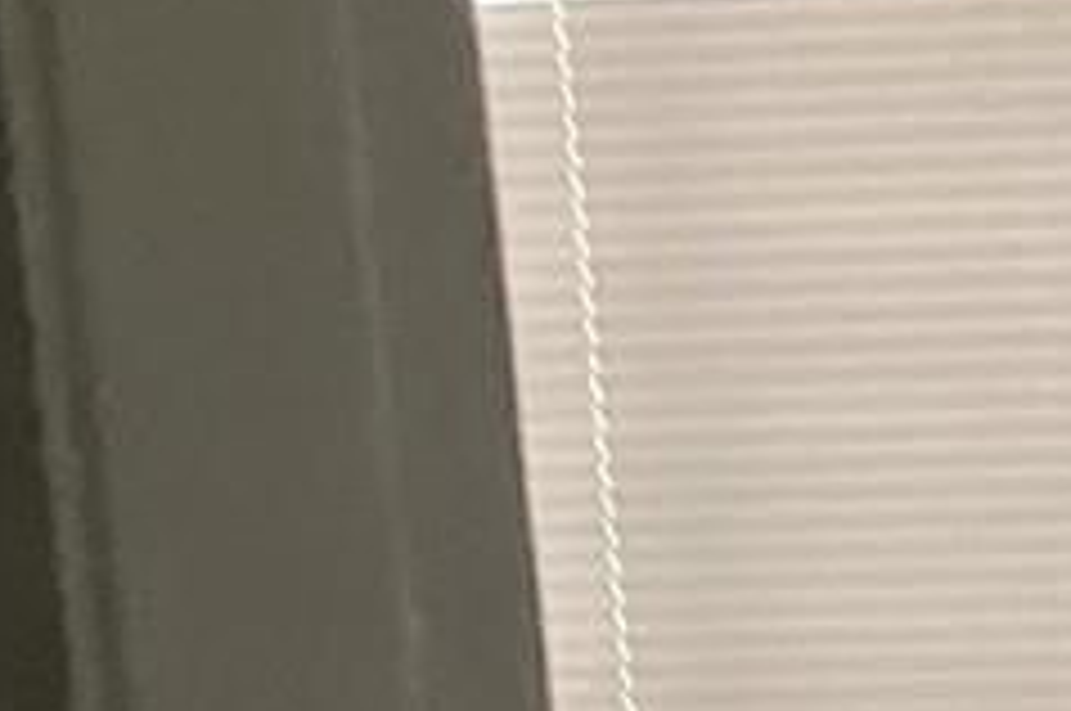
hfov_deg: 8.5
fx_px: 6447
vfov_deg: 5.8
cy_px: 2282
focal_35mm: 217
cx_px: 2750
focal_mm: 3.3
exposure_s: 1/60
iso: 100
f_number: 2.4
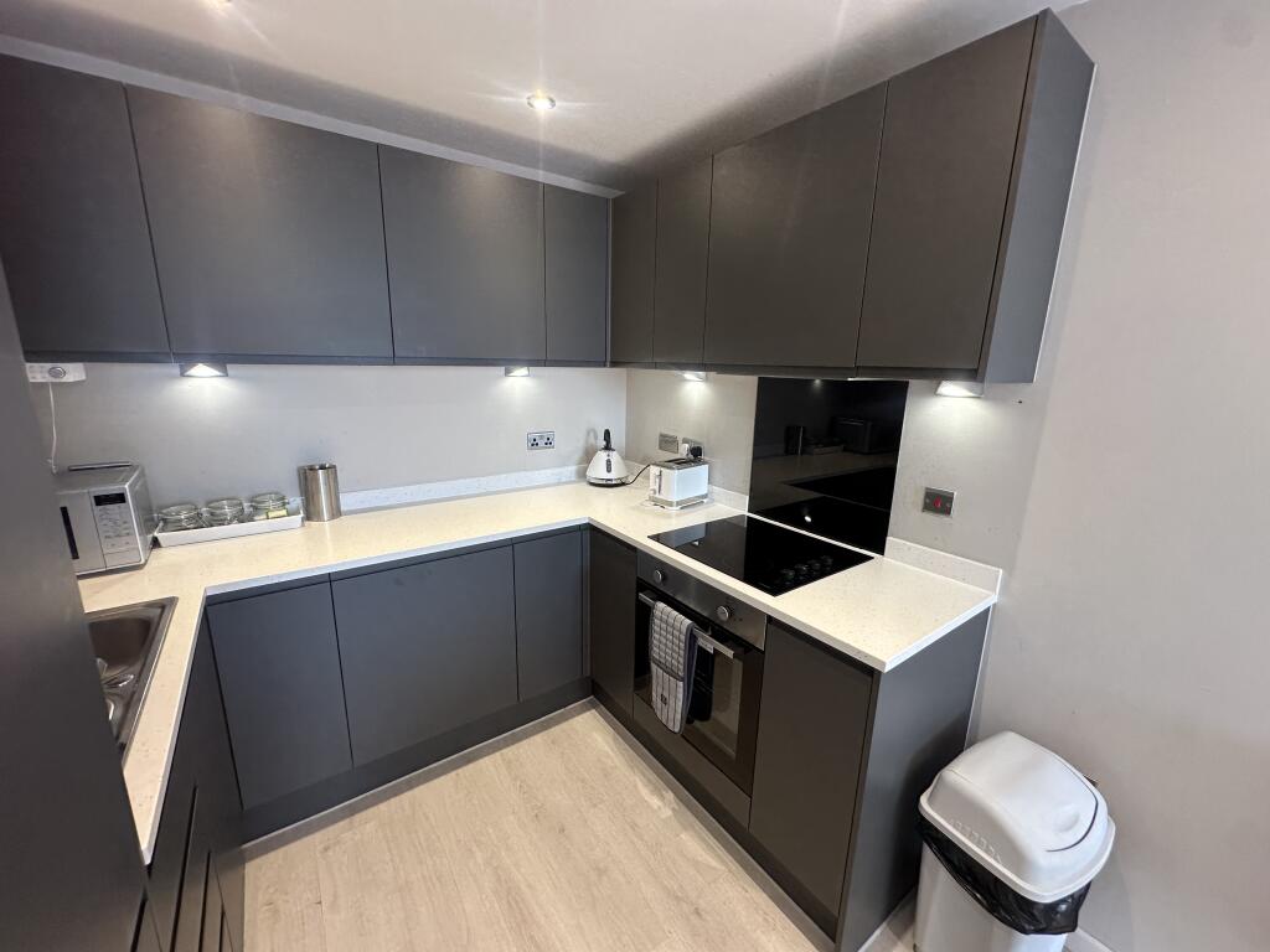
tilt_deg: -12.7
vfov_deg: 85.7
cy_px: 476
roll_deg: -1.6
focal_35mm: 14
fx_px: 514
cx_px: 635
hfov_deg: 102.1
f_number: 2.2
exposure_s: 1/100
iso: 160
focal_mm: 2.22
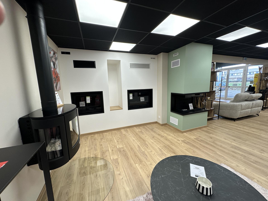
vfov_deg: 85.7
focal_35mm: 14
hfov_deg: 102.1
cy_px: 100
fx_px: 108
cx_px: 134
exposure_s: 1/100
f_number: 2.2
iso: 80
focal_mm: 2.22
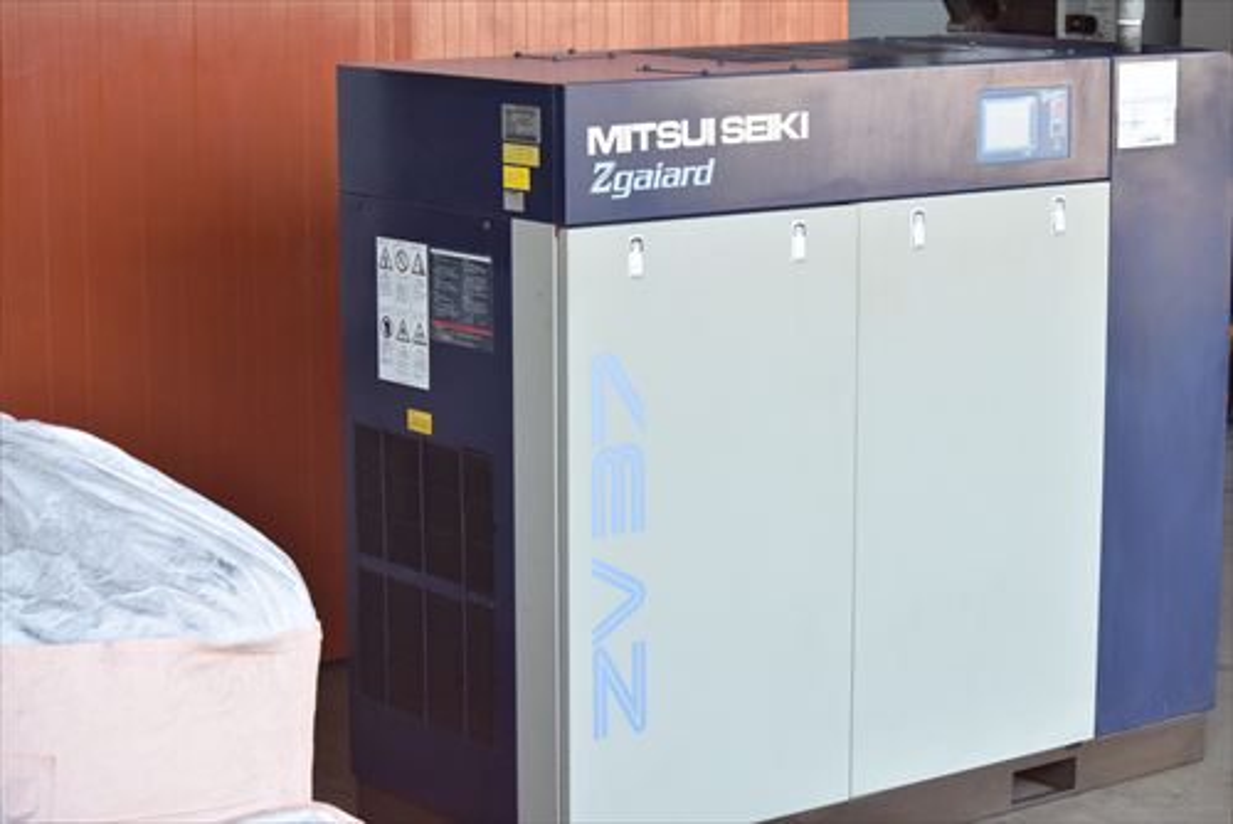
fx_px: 2827
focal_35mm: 82
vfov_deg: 16.6
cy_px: 412
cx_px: 616
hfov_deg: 24.6
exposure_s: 1/640
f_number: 6.3
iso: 1250
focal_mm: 55
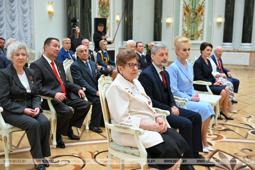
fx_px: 290
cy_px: 85
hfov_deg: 47.4
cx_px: 128
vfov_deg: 32.6
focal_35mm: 41
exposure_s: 1/1000
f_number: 4.5
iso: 2500
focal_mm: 41
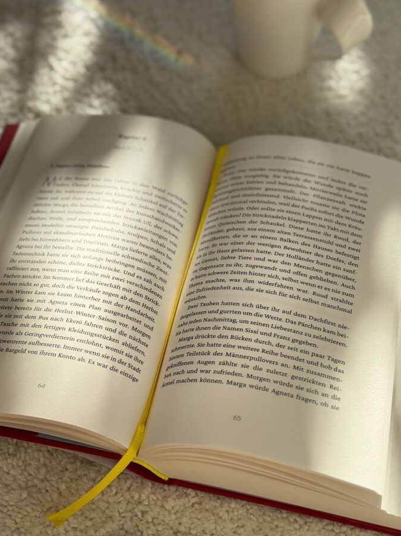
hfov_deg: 26.5
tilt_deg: -52.0
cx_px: 180
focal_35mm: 55
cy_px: 249
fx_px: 850
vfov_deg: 34.9
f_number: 1.78
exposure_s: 1/2331
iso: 64
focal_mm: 6.76
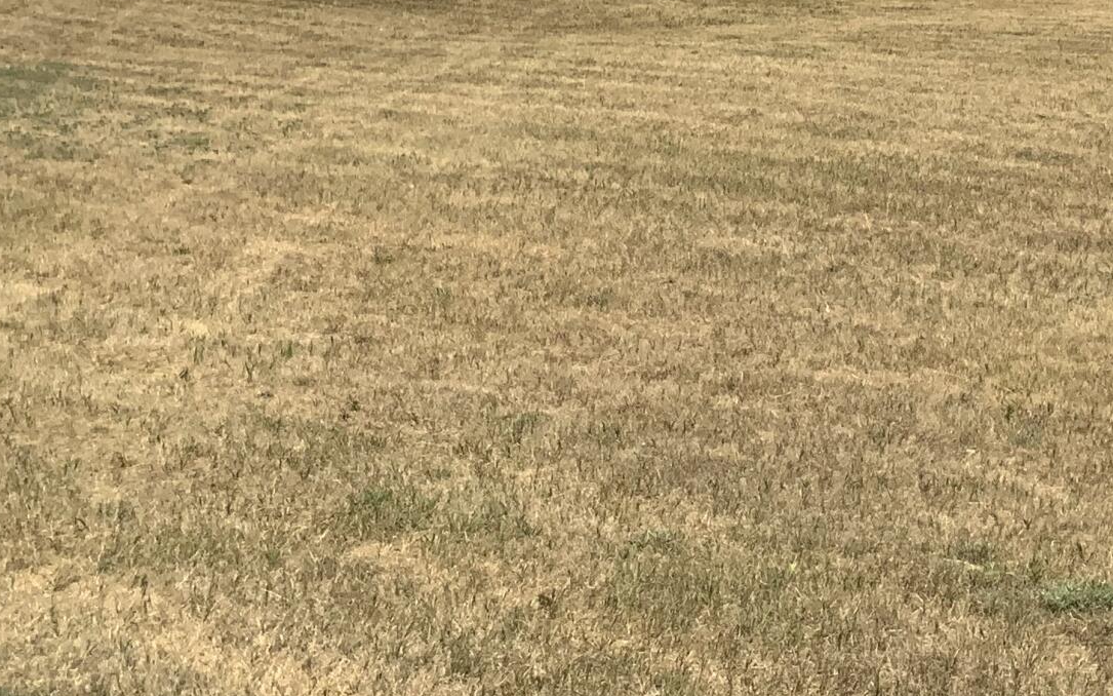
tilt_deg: -3.3
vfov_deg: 15.2
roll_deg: +1.7
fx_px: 2578
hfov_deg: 23.7
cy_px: 87
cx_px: 988
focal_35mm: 85
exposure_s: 1/2667
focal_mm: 3
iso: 16
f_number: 1.8
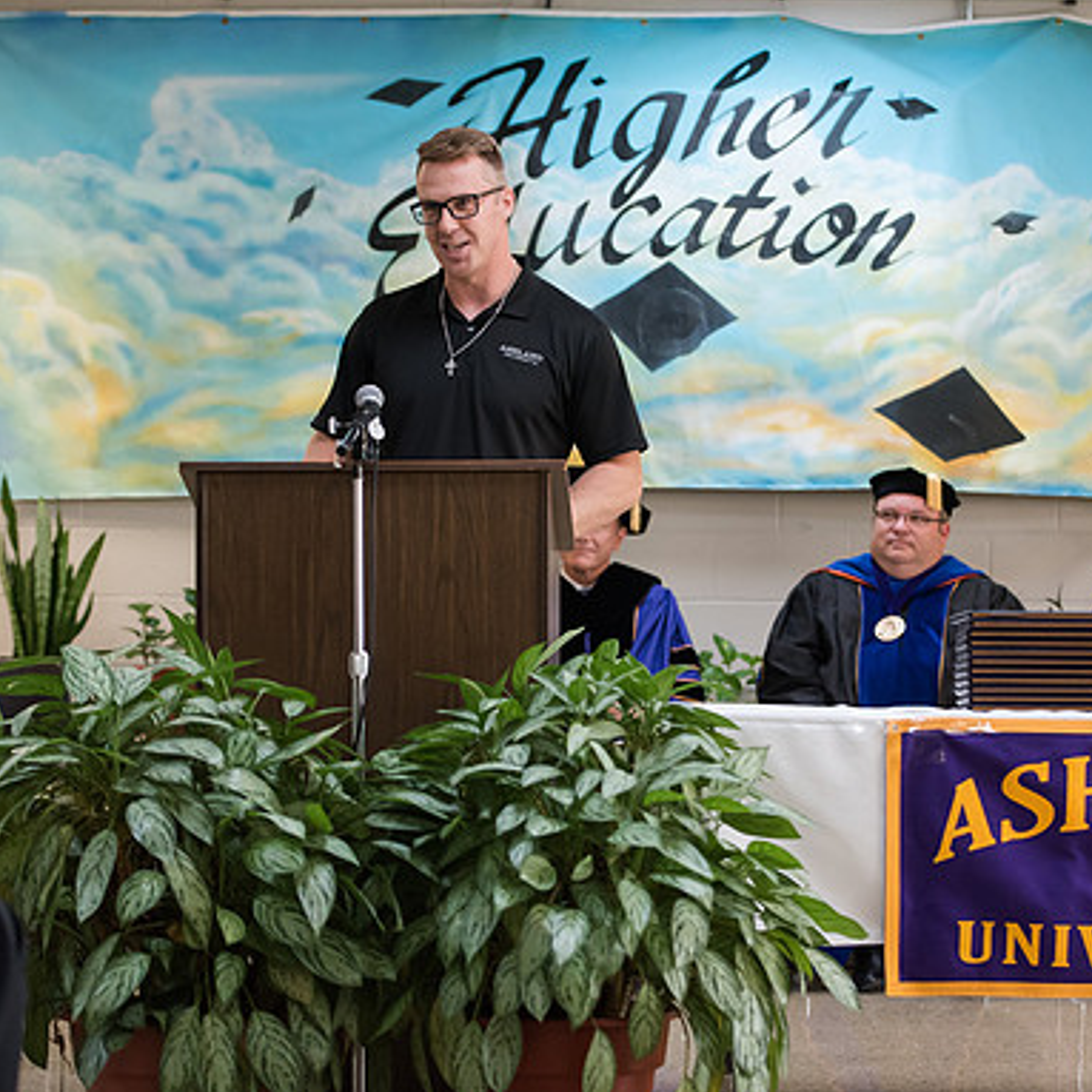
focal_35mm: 90
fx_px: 3212
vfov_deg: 19.3
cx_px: 659
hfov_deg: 19.3
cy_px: 546
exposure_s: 1/200
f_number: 3.5
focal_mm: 70
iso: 3200
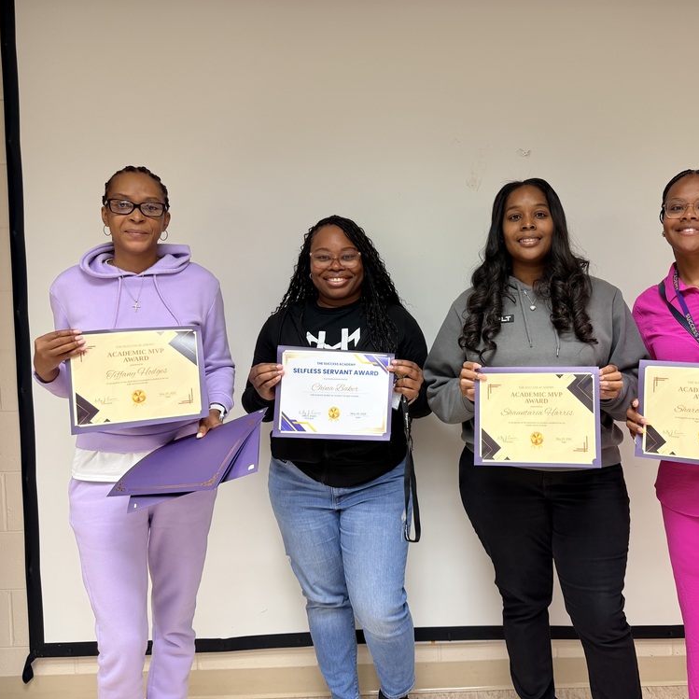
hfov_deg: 54.6
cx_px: 463
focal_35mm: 29
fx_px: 663
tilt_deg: -3.6
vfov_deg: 55.6
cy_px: 342
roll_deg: +0.5
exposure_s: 1/60
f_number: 1.78
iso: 160
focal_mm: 6.76
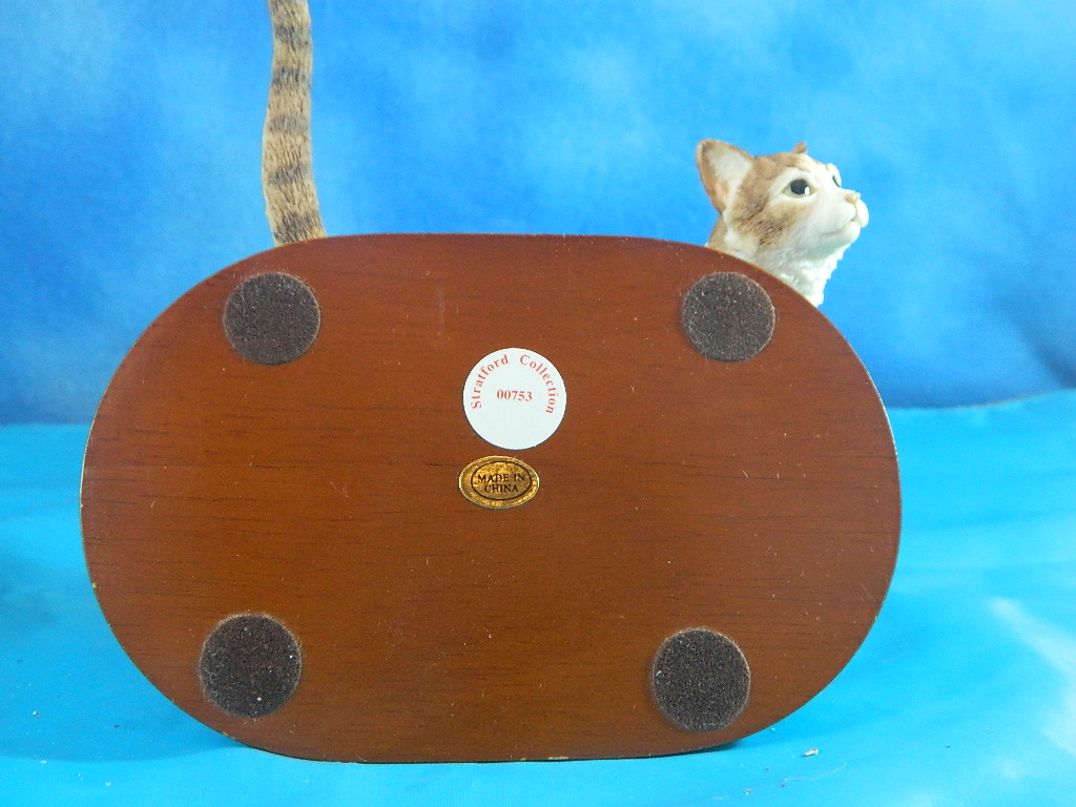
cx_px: 538
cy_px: 404
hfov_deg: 40.4
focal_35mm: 47
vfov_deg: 30.9
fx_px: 1461
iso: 400
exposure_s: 1/25
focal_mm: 8.4
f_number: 3.6
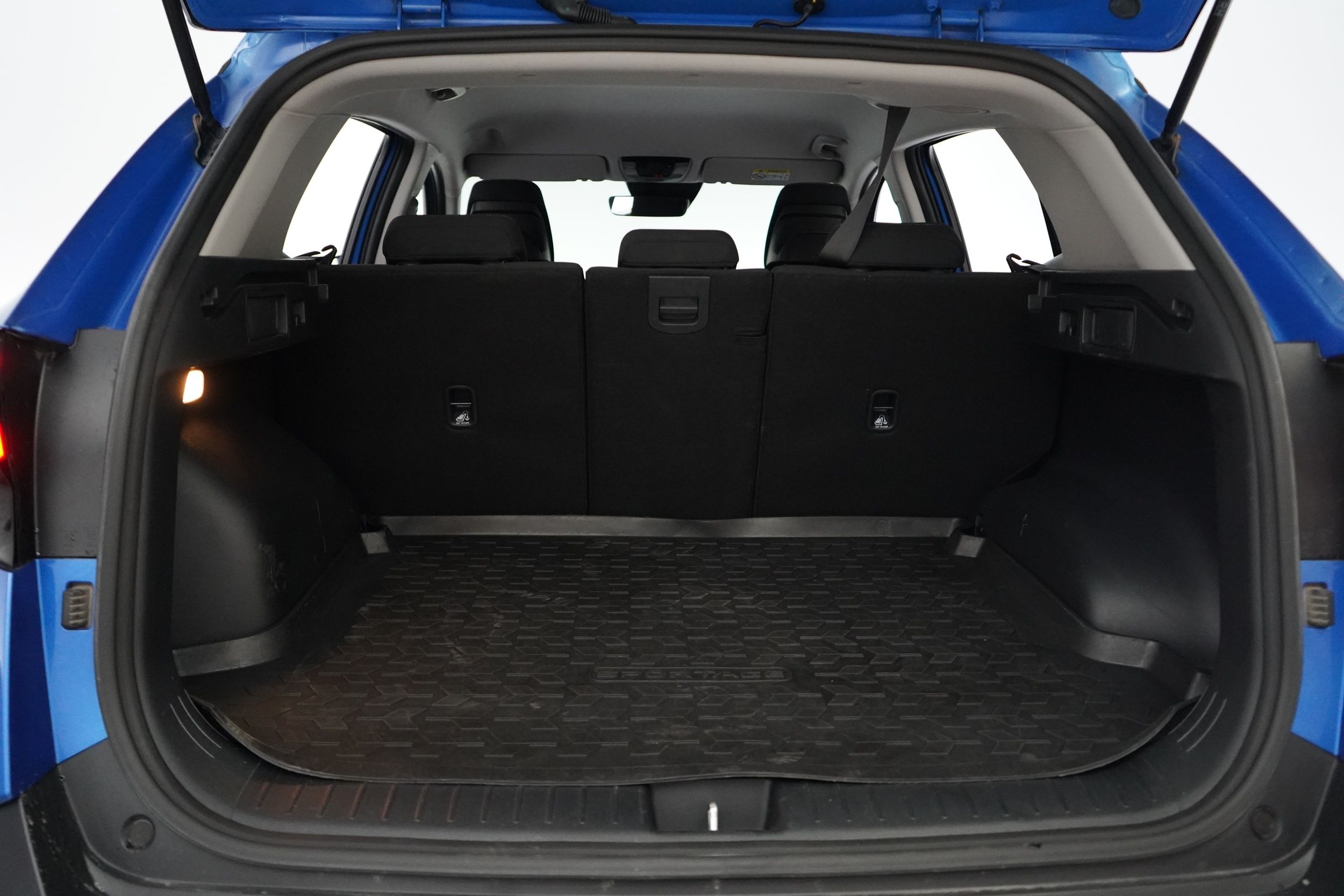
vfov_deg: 46.4
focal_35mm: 28
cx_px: 672
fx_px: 1045
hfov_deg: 65.5
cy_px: 448
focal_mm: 28
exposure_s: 1/160
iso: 8000
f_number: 3.5
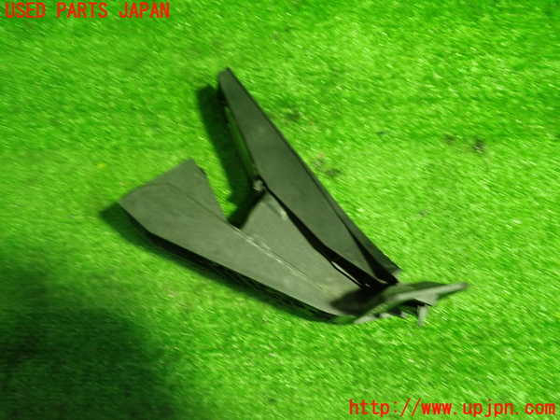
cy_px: 210
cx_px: 280
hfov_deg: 60.0
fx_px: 485
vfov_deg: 46.8
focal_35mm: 30
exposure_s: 1/30
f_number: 2.3
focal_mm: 5.4
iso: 500
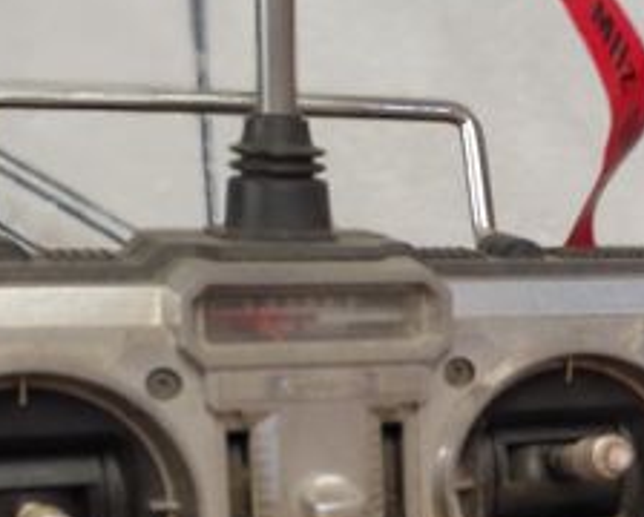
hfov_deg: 16.9
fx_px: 1909
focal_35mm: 100
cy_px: 534
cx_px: 1035
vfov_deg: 15.1
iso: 1250
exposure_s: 1/25
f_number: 1.65
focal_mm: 6.14
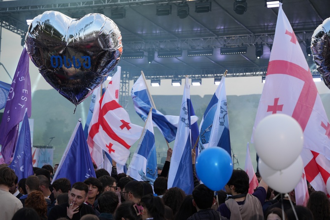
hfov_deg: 28.8
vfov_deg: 19.4
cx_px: 165
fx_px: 641
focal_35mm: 70
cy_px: 110
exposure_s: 1/125
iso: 125
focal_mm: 70
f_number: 4
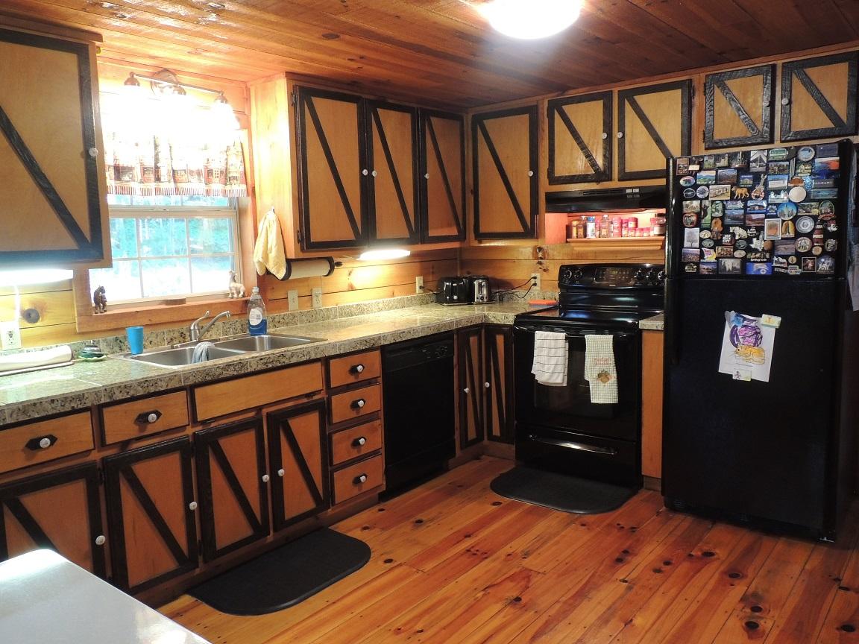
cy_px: 322
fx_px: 695
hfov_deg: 63.4
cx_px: 430
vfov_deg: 49.7
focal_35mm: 28
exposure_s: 1/8
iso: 400
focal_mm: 4.9
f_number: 4.3
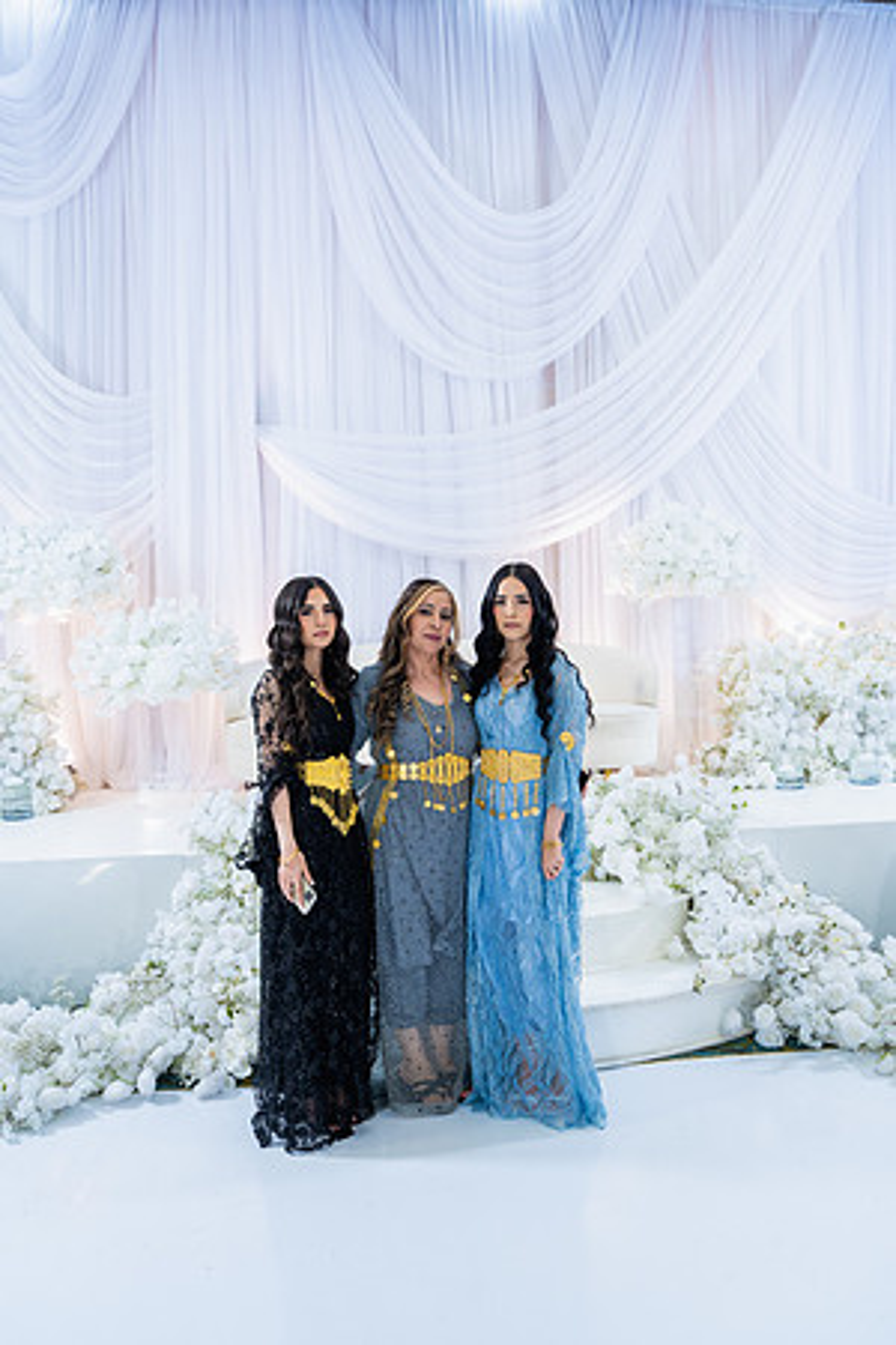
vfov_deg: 65.5
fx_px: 1045
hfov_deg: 46.4
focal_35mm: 28
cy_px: 672
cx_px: 448
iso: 640
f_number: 3.2
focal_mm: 28
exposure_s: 1/160
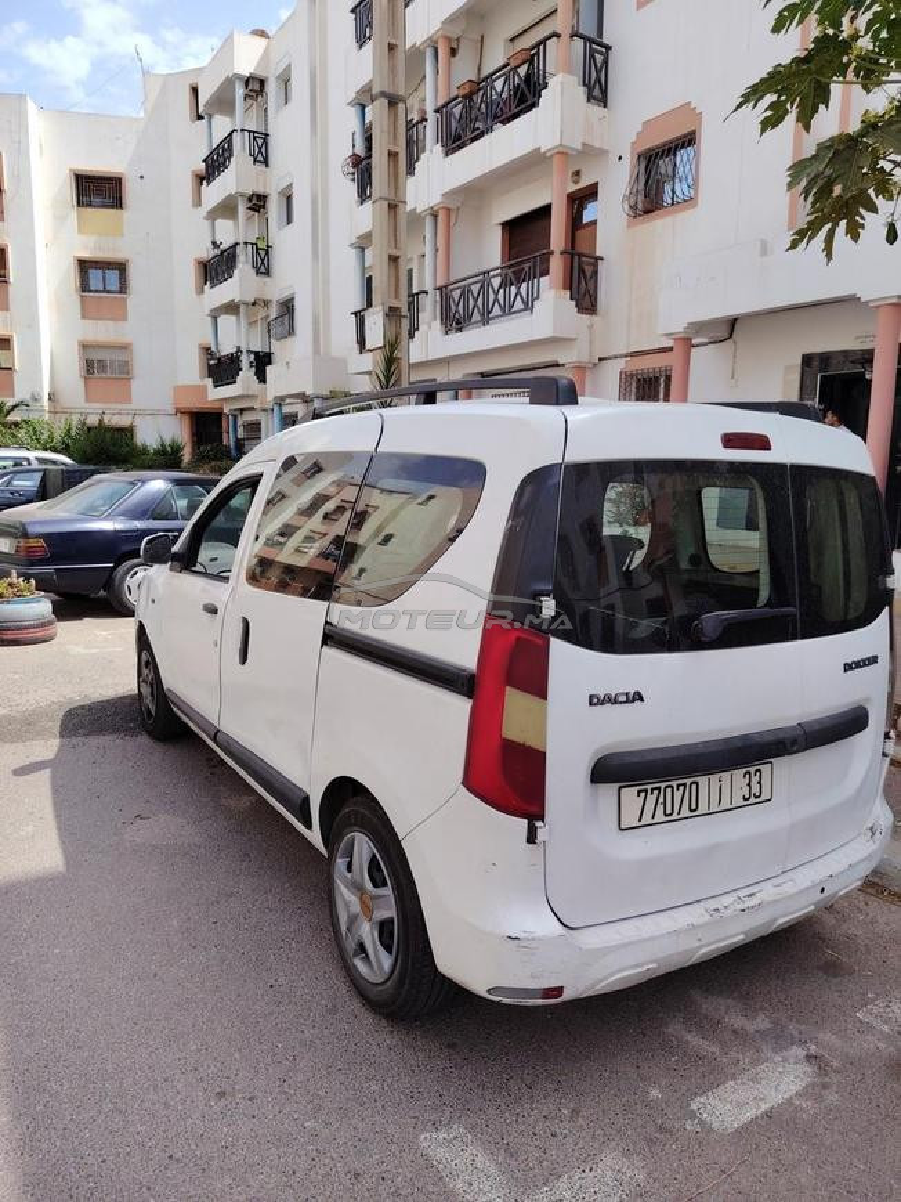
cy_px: 601
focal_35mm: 24
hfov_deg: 56.8
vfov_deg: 71.6
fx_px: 833
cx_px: 450
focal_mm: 5.25
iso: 100
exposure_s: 1/577
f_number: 1.75
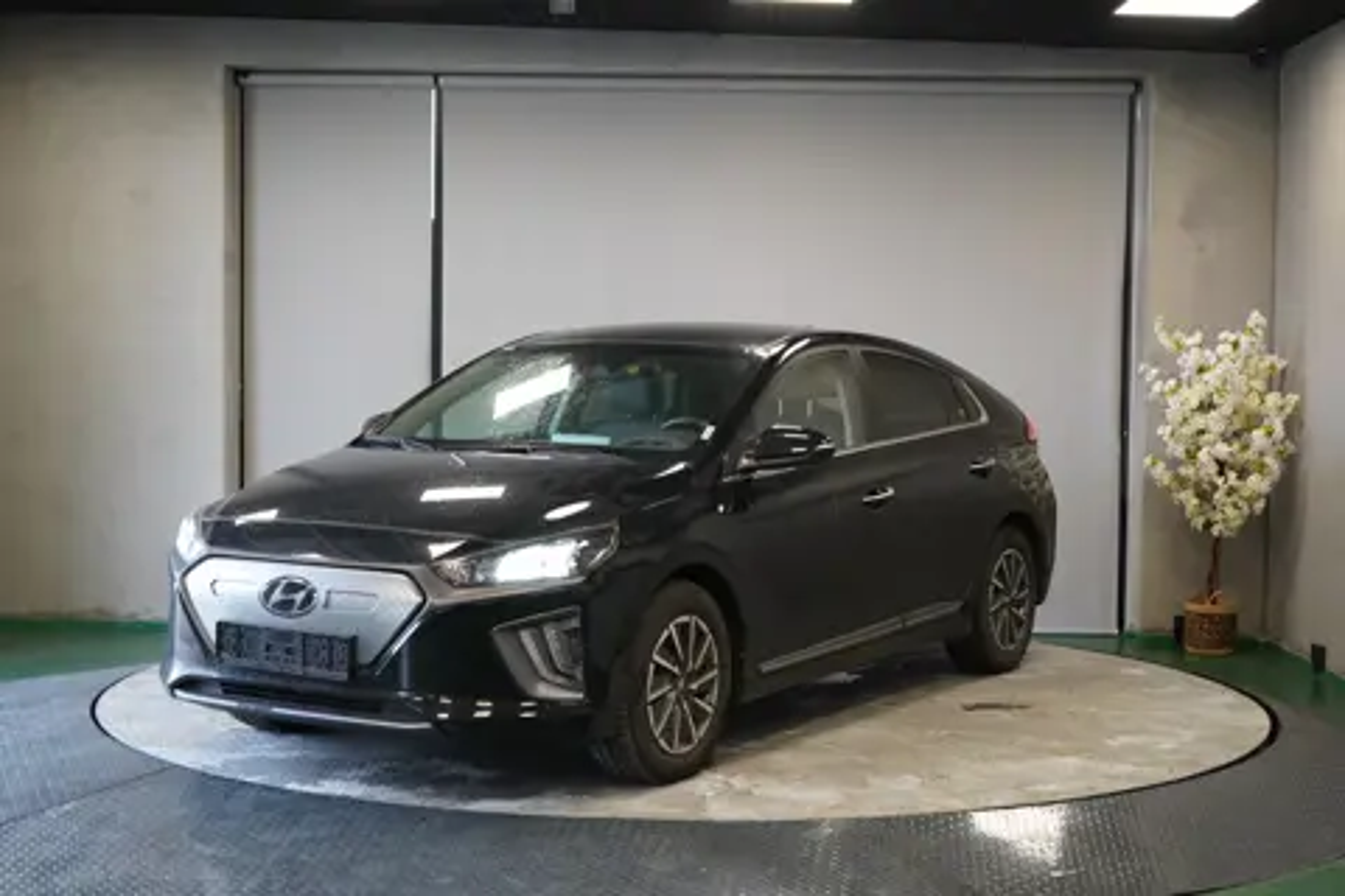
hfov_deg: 37.5
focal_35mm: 53
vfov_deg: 25.5
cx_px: 672
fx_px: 1980
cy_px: 448
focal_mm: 53
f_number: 5
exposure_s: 1/160
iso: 2500
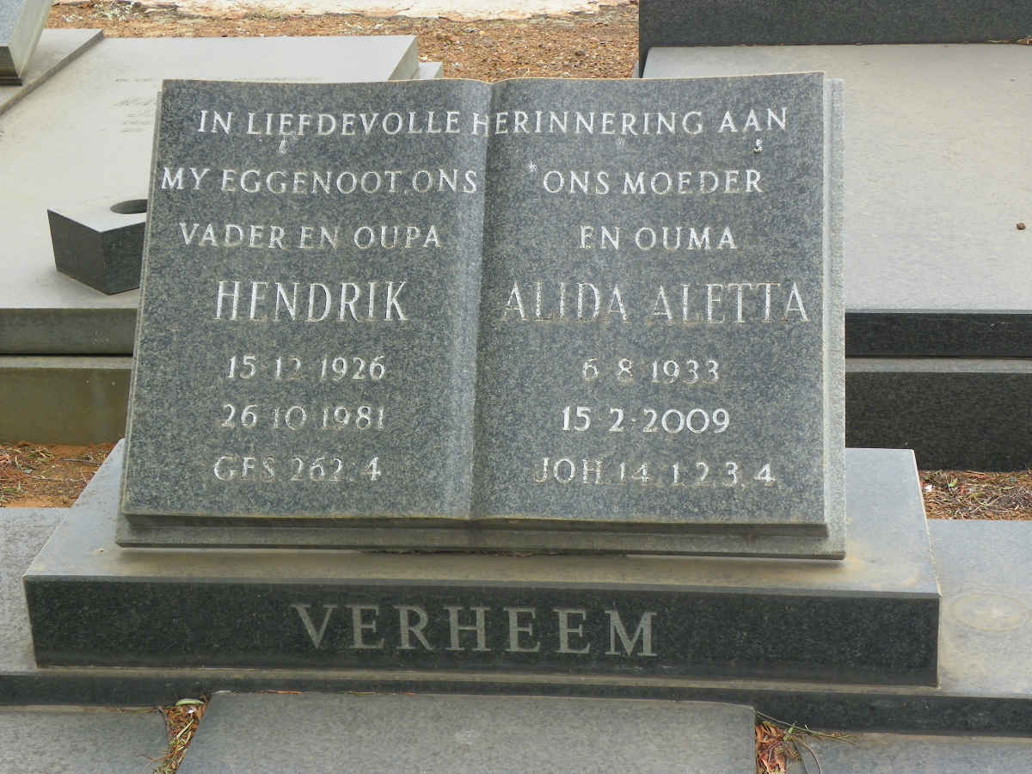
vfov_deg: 21.6
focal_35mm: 68
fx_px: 2027
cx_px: 516
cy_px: 387
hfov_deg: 28.6
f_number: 3.5
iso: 64
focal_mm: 12.1
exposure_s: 1/160
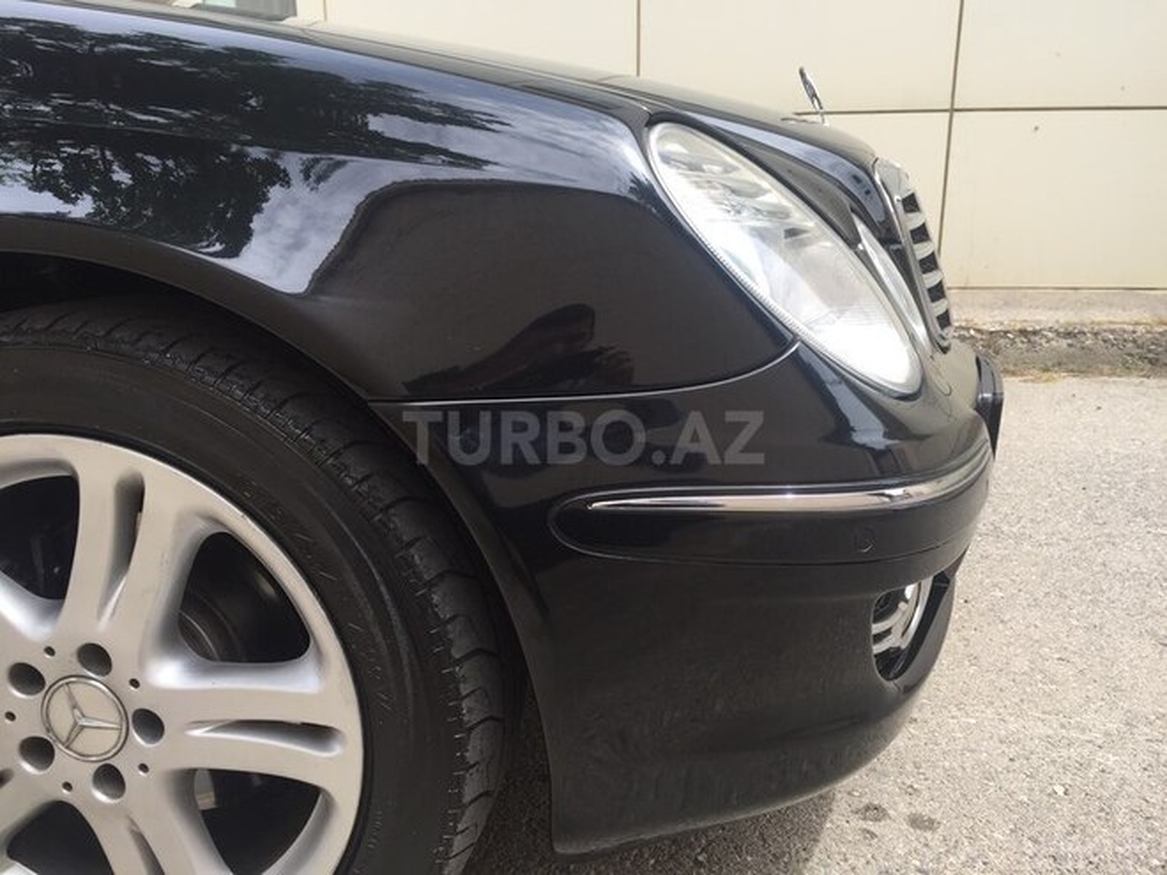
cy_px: 438
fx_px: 978
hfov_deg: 61.7
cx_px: 584
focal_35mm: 29
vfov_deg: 48.2
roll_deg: -2.1
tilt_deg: -16.4
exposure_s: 1/507
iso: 32
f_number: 2.2
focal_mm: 4.15
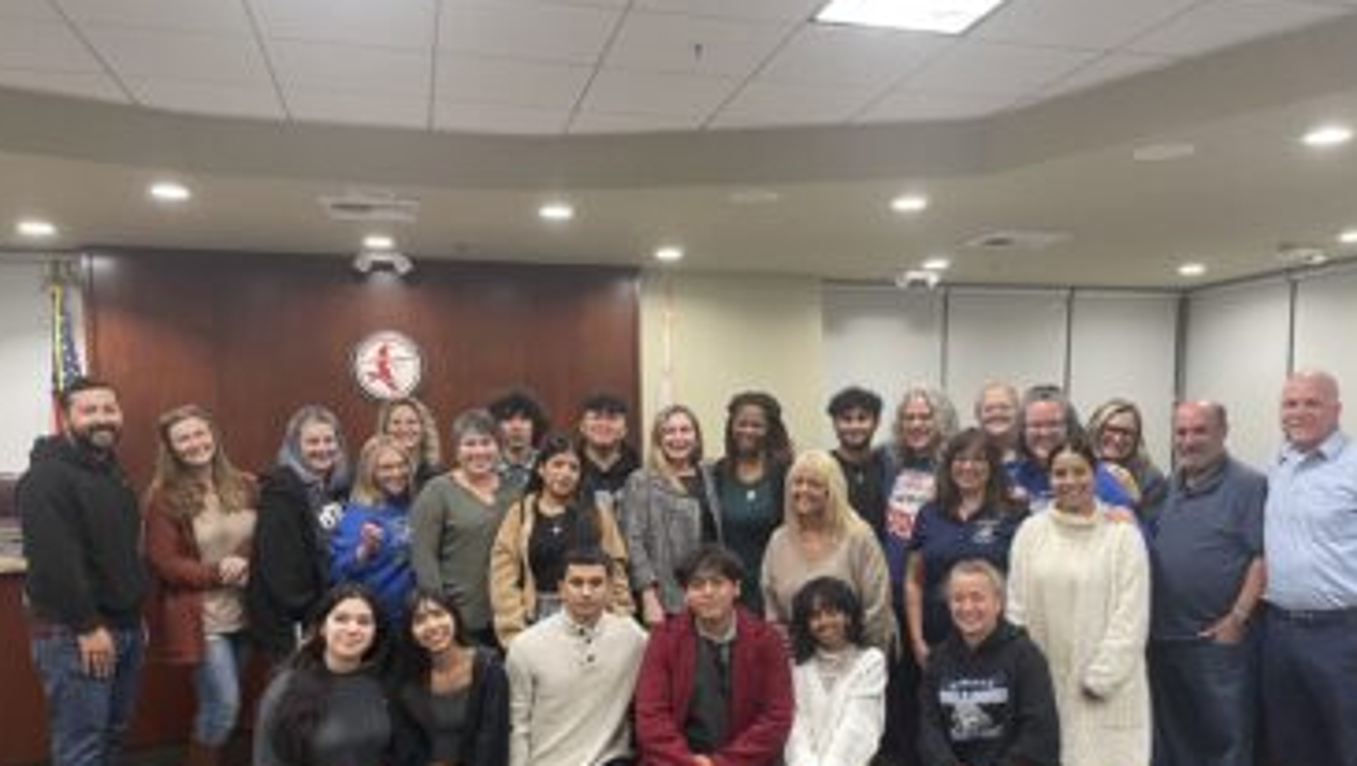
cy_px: 543
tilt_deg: -5.9
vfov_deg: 37.2
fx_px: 1116
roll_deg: +0.3
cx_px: 718
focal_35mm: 31
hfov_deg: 62.5
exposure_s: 1/60
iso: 125
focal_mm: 4.2
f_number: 1.6
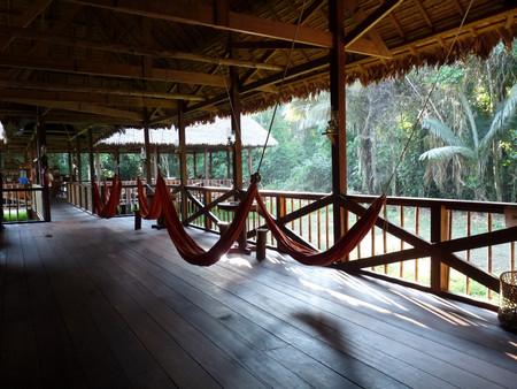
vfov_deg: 51.4
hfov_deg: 65.3
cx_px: 258
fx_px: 403
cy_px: 194
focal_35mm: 27
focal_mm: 4.8
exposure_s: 1/30
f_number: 2.8
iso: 200
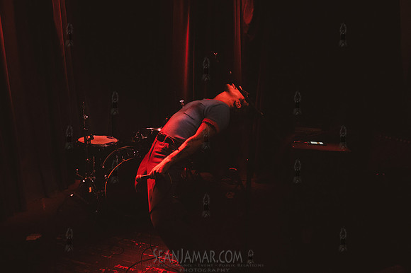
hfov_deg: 73.8
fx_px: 274
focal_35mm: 24
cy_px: 136
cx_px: 206
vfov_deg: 53.1
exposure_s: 1/400
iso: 10000
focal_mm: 24
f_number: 4.5
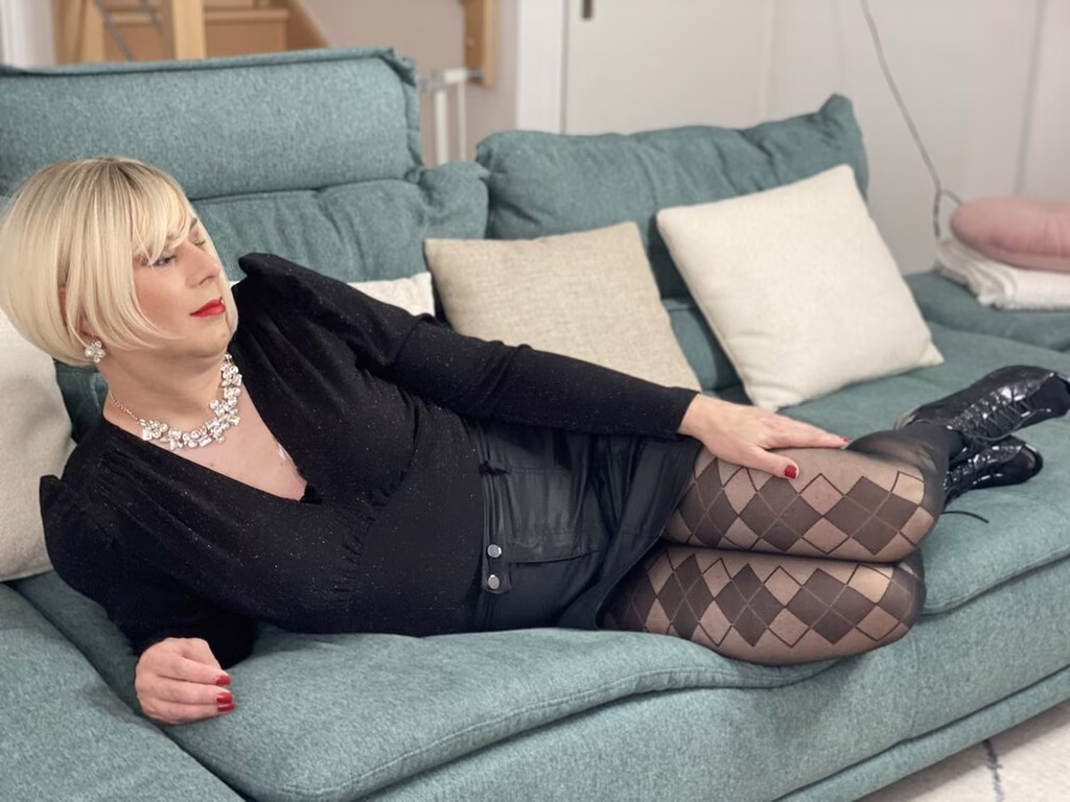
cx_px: 535
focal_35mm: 52
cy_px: 401
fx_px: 1607
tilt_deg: -18.6
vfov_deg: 28.0
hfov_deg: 36.8
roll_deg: -0.8
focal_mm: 6
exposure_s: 1/76
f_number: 2
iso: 200
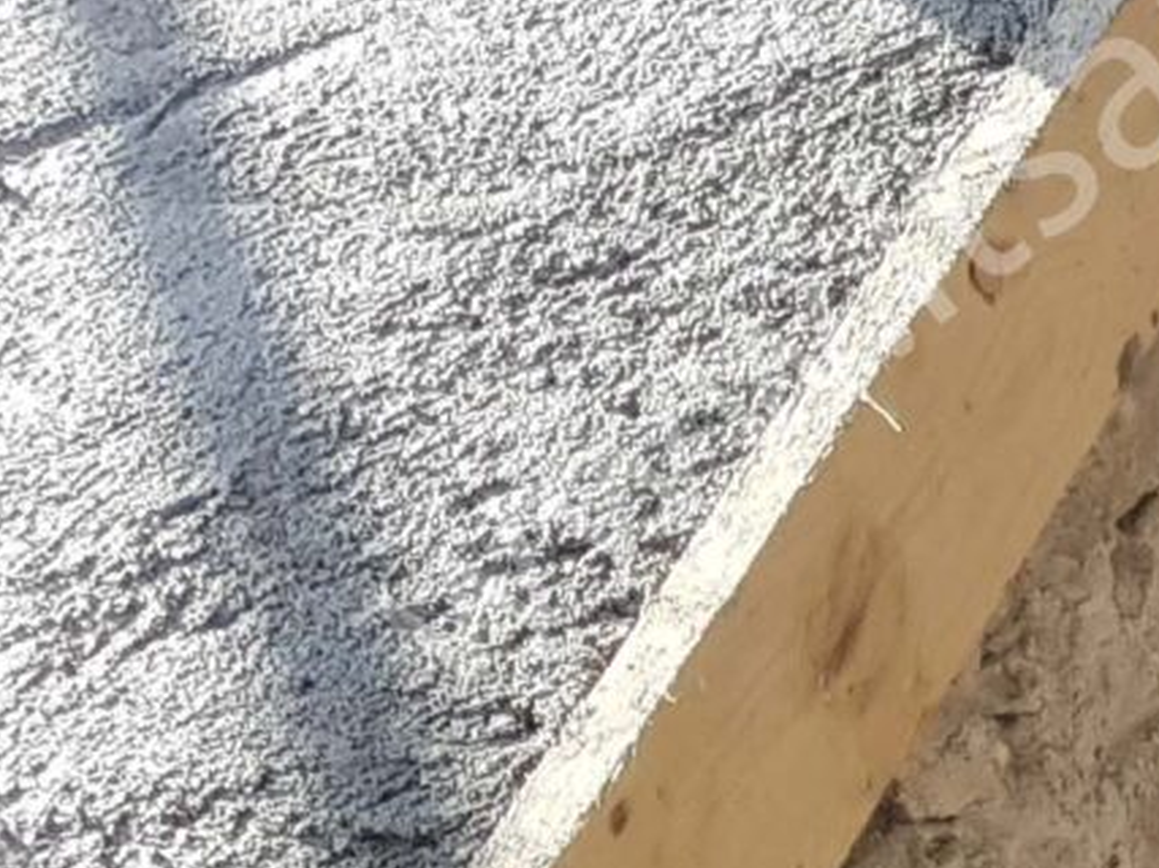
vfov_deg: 9.0
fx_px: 5222
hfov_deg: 10.0
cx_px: 3284
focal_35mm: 156
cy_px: 1668
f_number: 1.7
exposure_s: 1/385
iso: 40
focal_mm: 4.2
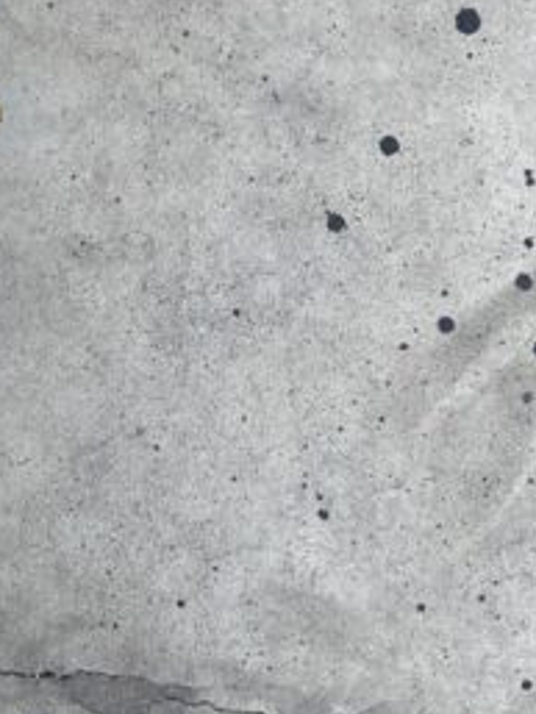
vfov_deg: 24.1
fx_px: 1671
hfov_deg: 17.6
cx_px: -42
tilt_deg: -84.5
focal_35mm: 81
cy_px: 300
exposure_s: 1/297
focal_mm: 5.1
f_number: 1.6
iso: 32
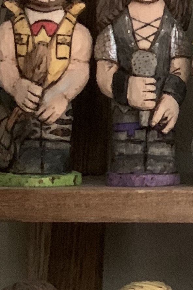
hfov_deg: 10.6
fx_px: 989
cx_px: 332
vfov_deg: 16.5
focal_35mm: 123
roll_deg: -1.4
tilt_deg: +7.7
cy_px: 58
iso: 800
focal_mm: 4.25
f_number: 1.8
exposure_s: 1/23
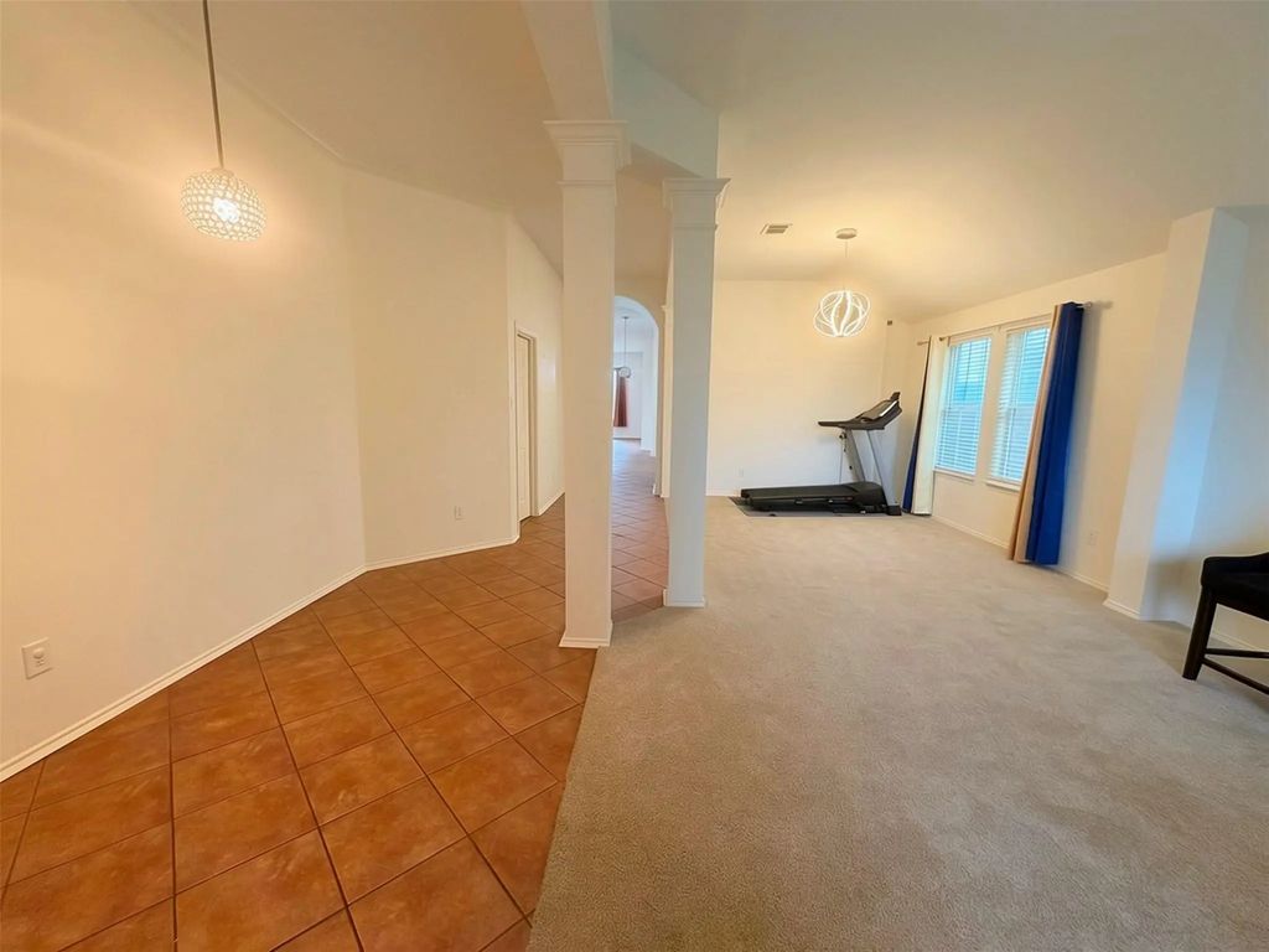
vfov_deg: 85.7
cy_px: 476
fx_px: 513
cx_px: 634
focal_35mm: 14
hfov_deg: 102.1
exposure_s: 1/60
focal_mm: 2.22
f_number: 2.2
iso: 320
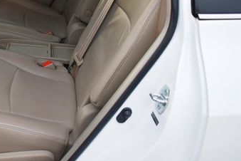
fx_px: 341
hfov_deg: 36.5
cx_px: 24
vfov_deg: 25.6
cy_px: 13
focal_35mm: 51
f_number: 3.5
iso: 800
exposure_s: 1/160
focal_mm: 18
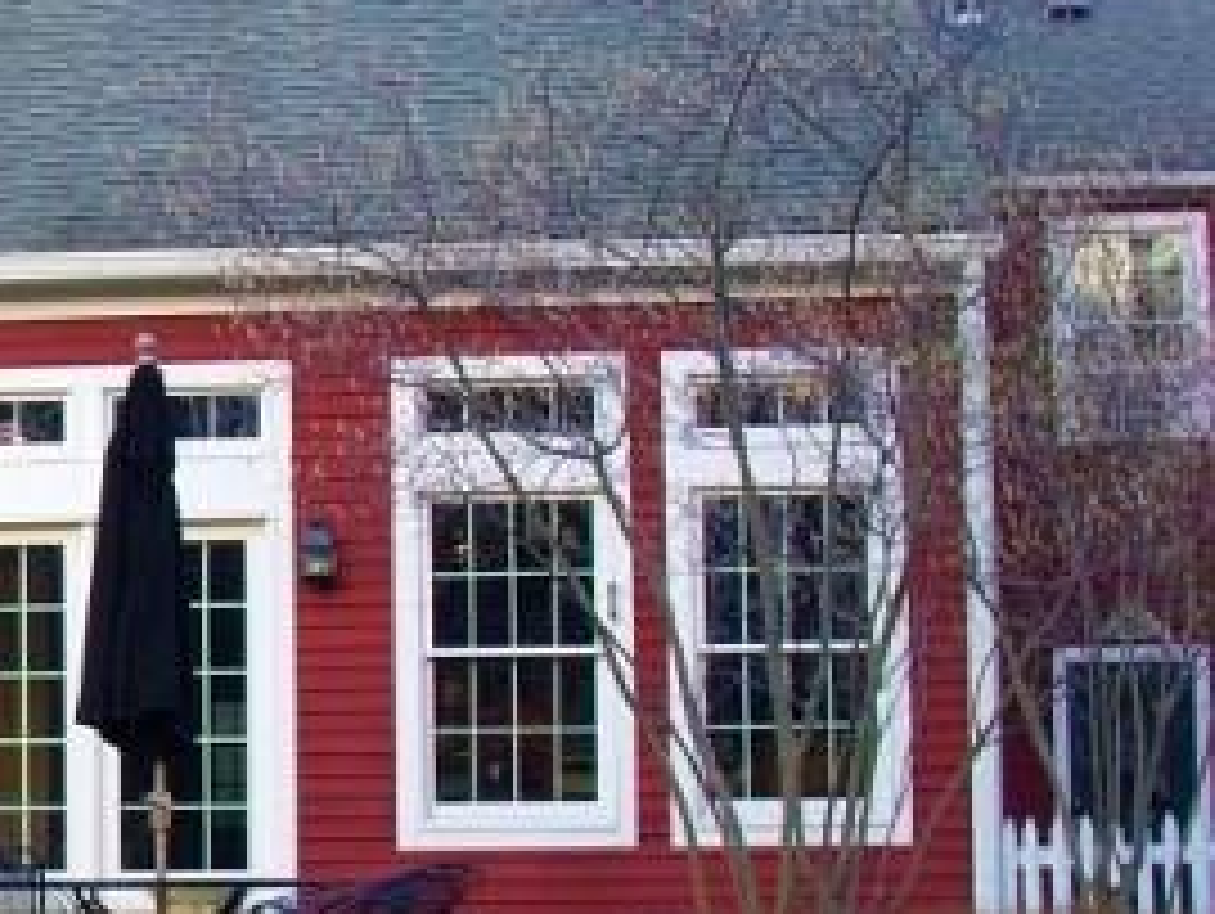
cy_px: 576
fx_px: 3162
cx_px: -220
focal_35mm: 90
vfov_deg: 16.4
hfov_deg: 20.4
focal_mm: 6.3
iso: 100
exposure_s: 1/80
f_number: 3.3
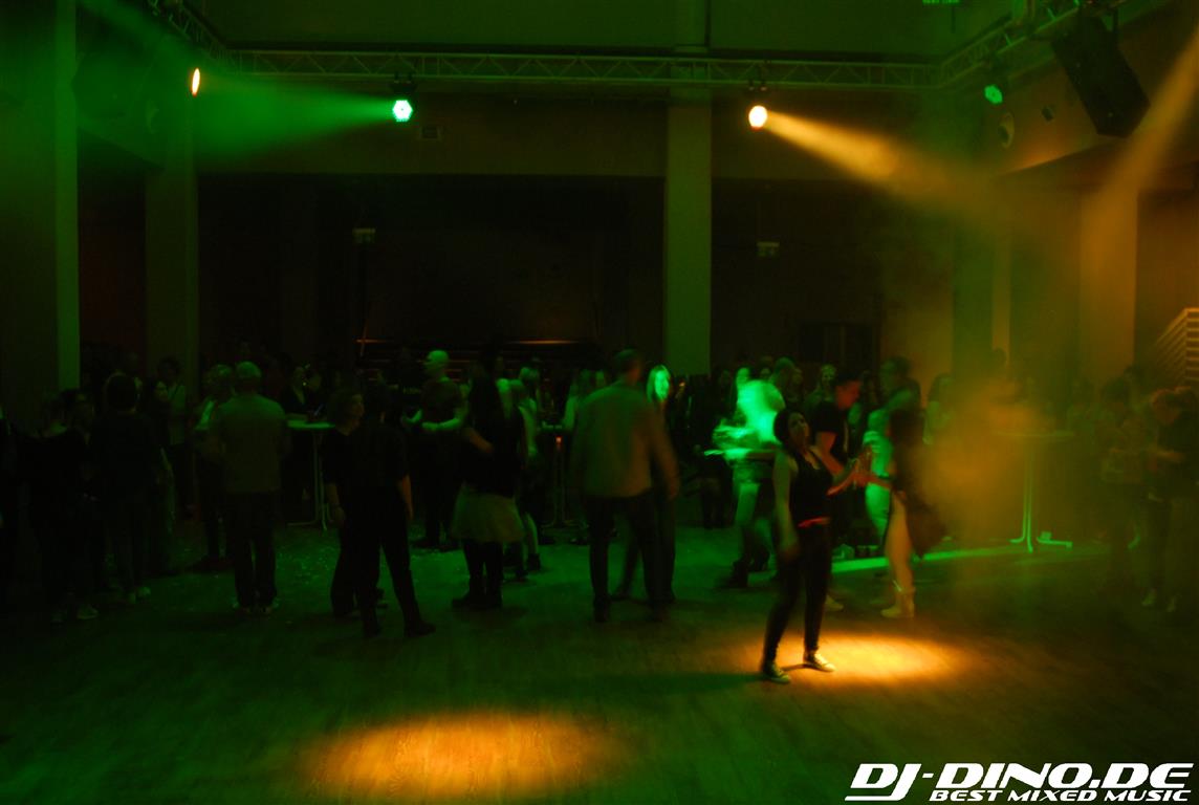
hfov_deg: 53.0
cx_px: 600
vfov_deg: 37.0
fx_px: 1201
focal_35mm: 36
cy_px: 402
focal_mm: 24
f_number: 5.6
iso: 400
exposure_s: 1/6
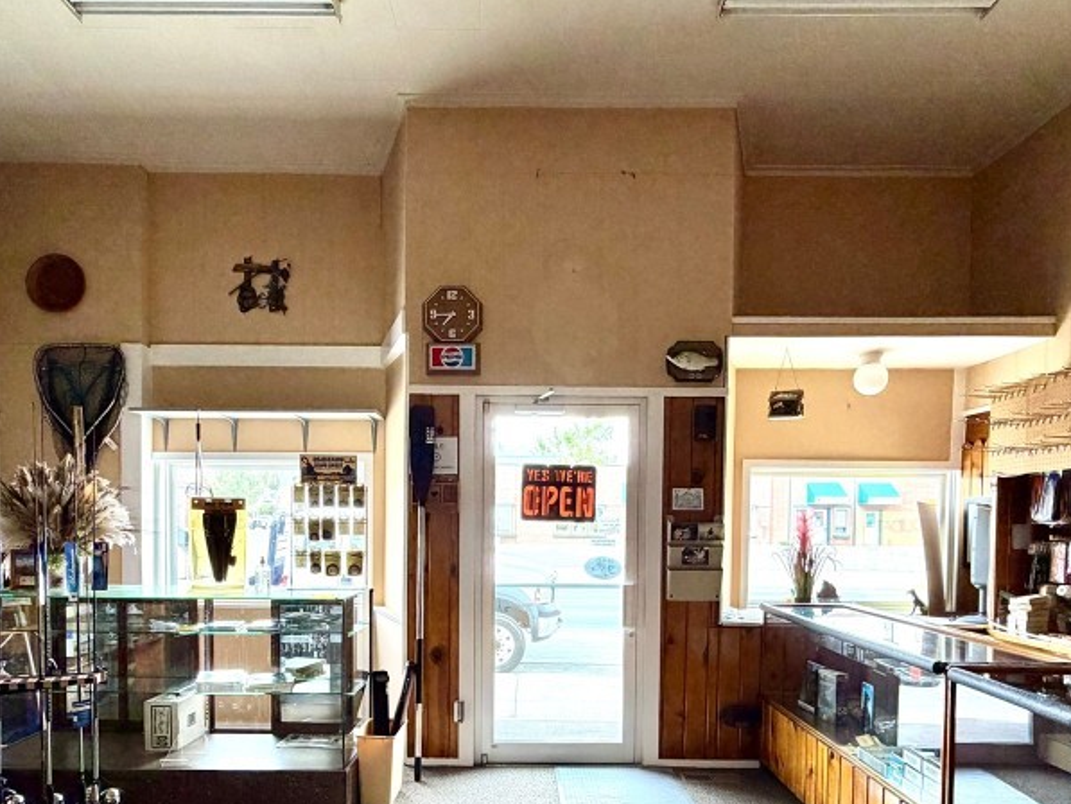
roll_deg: +0.2
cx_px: 515
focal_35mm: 24
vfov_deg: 55.3
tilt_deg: -2.7
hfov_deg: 71.6
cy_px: 556
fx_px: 743
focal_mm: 2.22
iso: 320
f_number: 2.2
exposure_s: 1/121
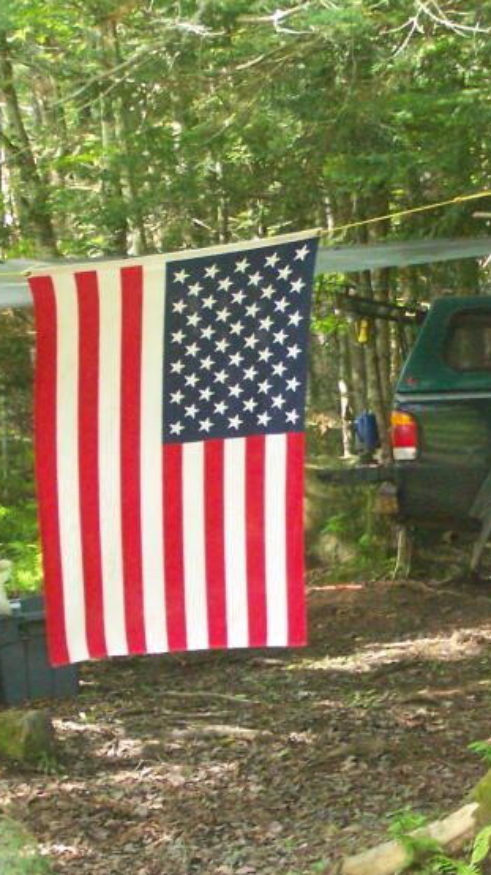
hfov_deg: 8.9
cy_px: 505
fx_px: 3129
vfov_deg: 15.9
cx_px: 488
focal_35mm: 135
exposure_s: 1/200
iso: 400
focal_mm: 11.1
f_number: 3.2
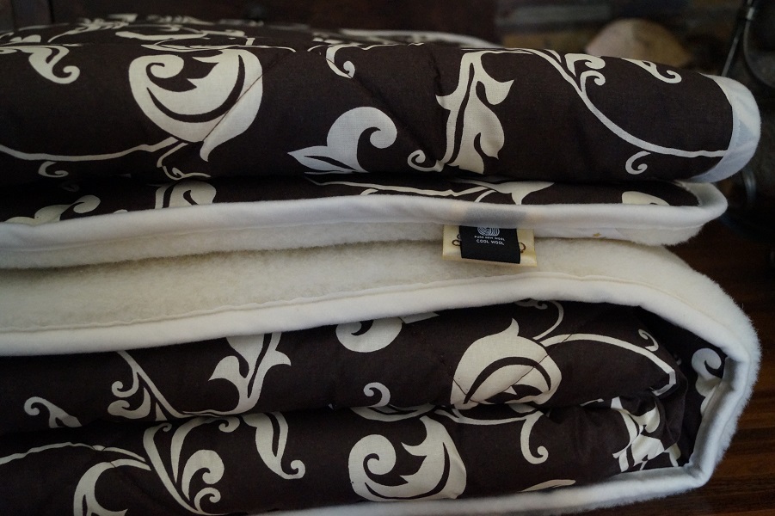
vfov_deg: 36.8
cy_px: 258
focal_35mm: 36
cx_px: 388
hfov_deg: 53.1
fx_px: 775
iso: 3200
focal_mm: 24
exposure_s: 1/60
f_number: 4
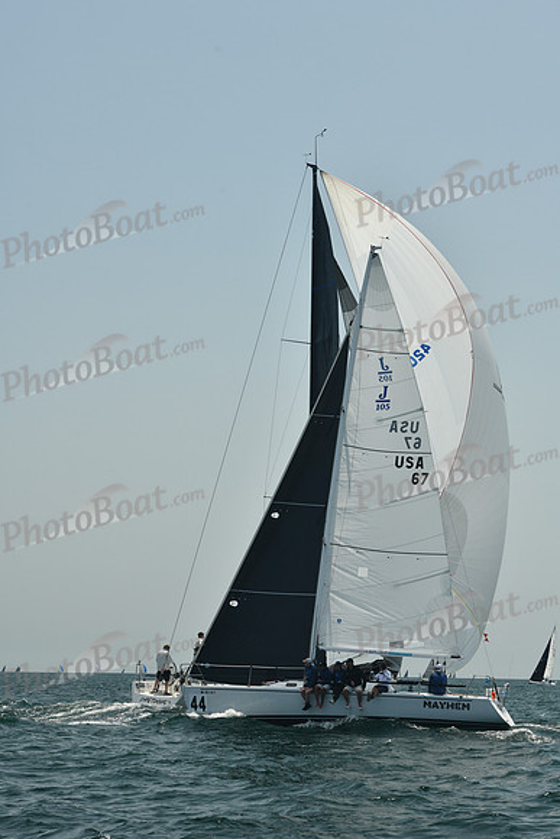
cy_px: 420
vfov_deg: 22.1
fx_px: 2145
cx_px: 280
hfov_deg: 14.9
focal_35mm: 92
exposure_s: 1/640
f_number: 8
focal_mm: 92
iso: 320
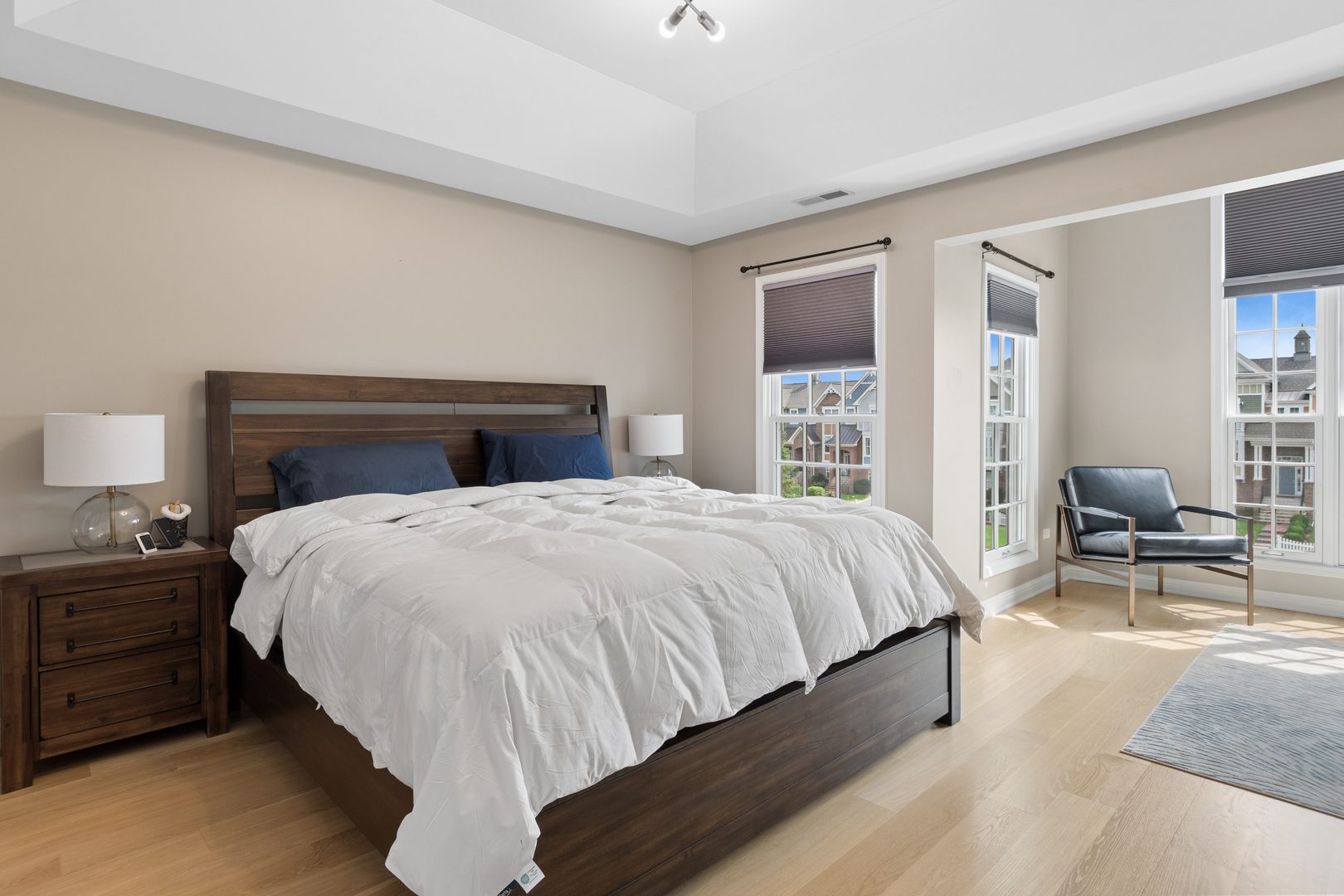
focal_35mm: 18
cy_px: 448
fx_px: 672
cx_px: 672
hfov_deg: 90.0
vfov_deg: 67.4
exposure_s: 1/30
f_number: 8
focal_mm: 12
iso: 250
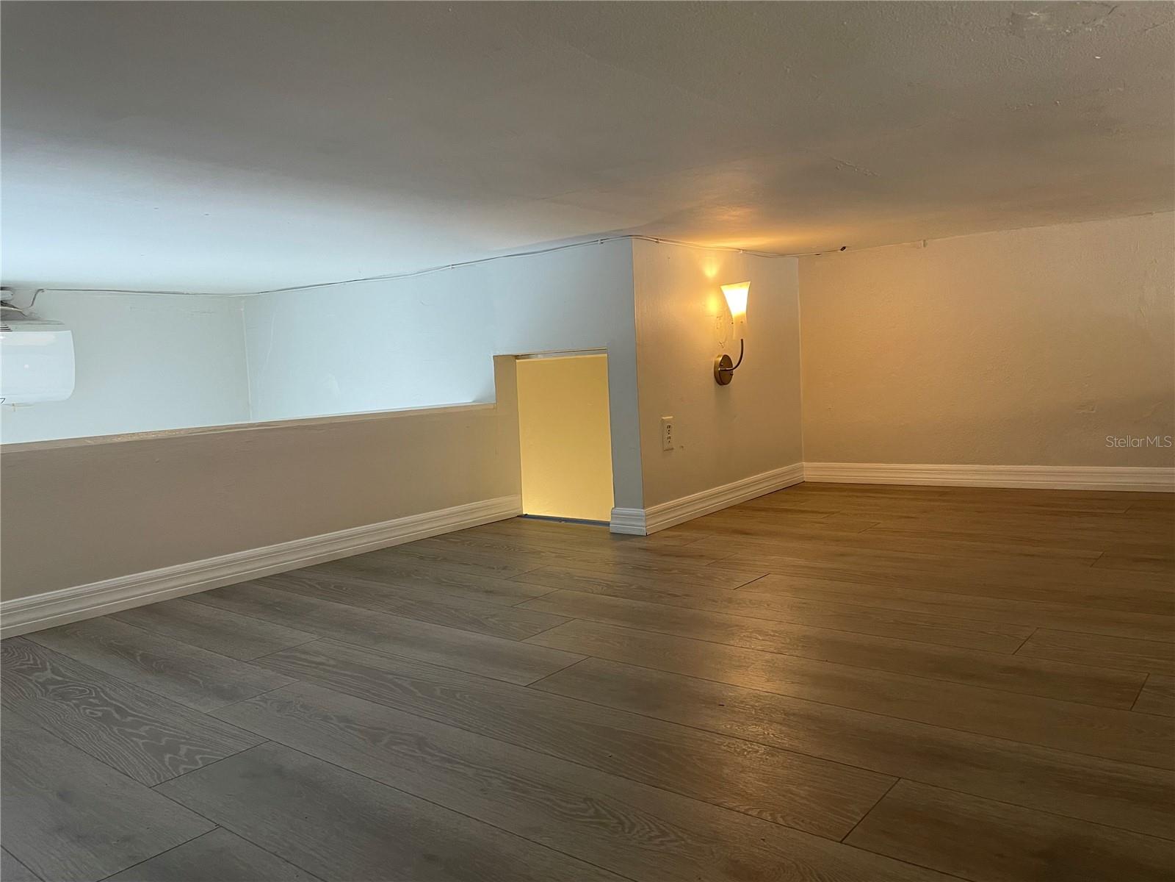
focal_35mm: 26
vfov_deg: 53.1
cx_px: 588
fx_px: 883
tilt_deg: -4.8
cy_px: 441
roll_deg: +3.0
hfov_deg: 67.3
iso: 125
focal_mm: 4.2
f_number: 1.6
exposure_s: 1/60
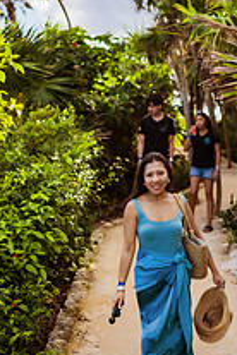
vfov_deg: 26.7
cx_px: 167
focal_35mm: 76
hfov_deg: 17.9
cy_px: 177
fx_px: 750
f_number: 1.8
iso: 100
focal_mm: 35
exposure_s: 1/3200
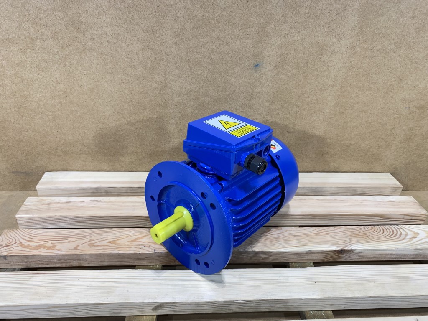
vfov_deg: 53.1
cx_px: 214
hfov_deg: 67.3
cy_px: 160
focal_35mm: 26
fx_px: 321
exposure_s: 1/125
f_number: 1.8
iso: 32
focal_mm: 4.25
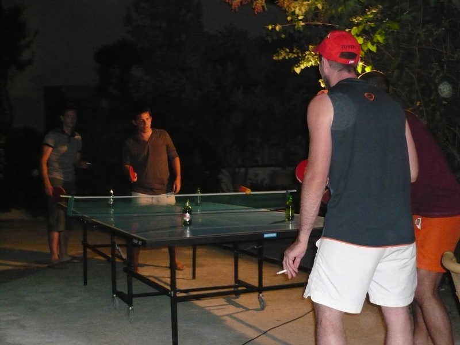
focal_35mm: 48
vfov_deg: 30.3
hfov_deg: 39.7
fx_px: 638
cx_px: 230
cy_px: 172
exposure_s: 1/30
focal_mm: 7.9
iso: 640
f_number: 3.7
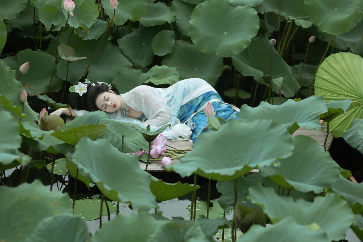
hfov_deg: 20.4
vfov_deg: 13.7
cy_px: 121
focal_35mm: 100
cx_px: 182
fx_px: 1008
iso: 100
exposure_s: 1/500
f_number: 2.8
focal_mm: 100
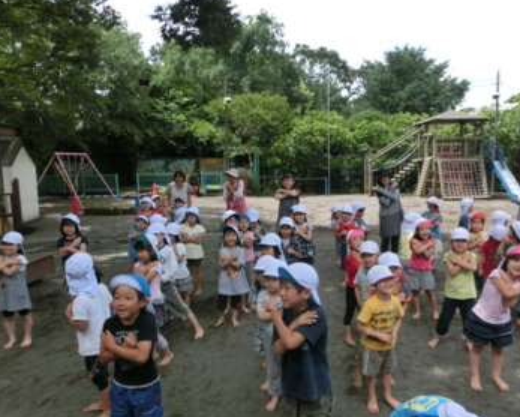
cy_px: 216
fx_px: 416
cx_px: 295
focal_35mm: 27
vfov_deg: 53.2
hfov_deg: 63.8
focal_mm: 4.24
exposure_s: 1/640
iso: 80
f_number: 3
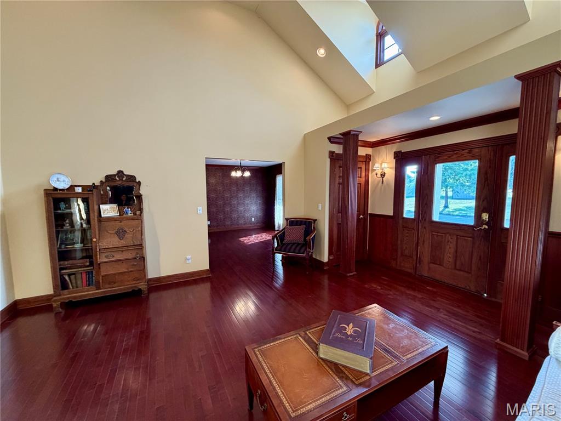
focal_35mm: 14
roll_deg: +1.0
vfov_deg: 85.7
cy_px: 210
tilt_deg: -4.6
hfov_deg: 102.1
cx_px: 280
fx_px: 227
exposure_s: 1/120
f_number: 2.2
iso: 320
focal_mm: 2.22
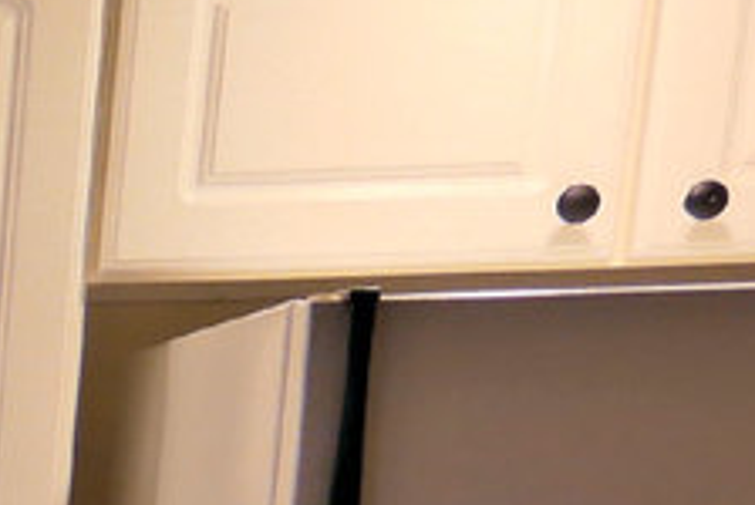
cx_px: -1321
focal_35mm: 130
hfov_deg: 11.4
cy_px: 1145
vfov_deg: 9.6
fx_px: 2730
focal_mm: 12
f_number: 4
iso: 200
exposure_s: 1/60
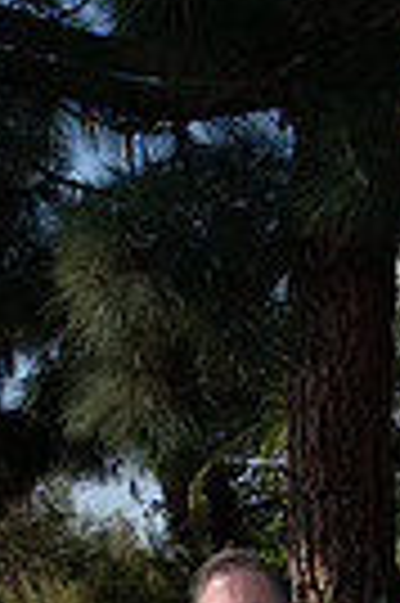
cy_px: 868
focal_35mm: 104
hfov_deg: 13.1
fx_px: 1738
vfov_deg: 17.9
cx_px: 207
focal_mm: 31
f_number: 10
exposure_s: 1/250
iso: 100
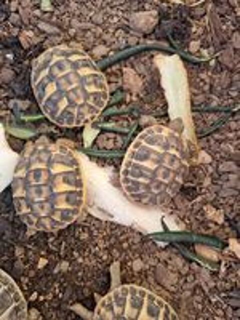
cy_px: 160
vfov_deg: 73.9
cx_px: 120
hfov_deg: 58.9
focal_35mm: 23
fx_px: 213
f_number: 1.8
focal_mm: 5.54
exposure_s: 1/33
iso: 250
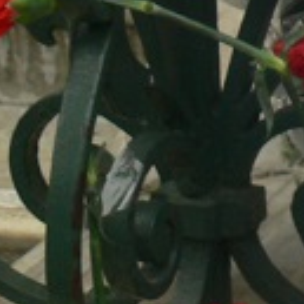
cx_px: 504
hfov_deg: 7.5
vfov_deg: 7.6
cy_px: -144
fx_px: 2255
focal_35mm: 227
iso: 80
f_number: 4
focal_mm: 7.4
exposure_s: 1/80
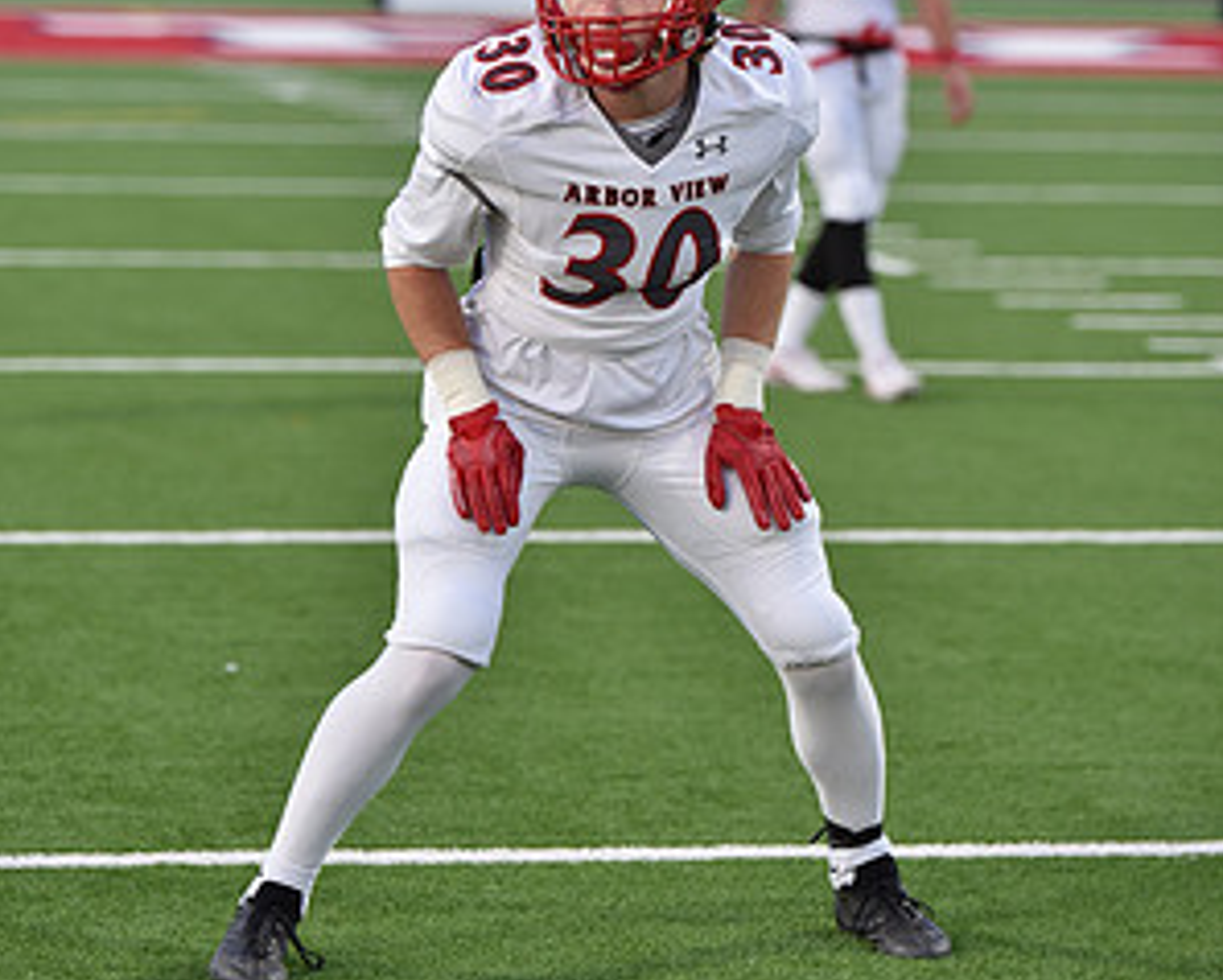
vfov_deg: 8.1
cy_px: 309
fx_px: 6954
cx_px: 614
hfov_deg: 10.1
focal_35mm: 192
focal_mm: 135
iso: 1250
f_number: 2.8
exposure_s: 1/800
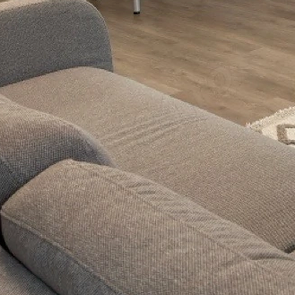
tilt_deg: -11.4
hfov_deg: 18.2
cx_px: 428
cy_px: -60
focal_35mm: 86
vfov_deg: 19.0
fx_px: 829
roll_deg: +0.7
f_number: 1.78
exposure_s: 1/50
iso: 100
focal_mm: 6.86
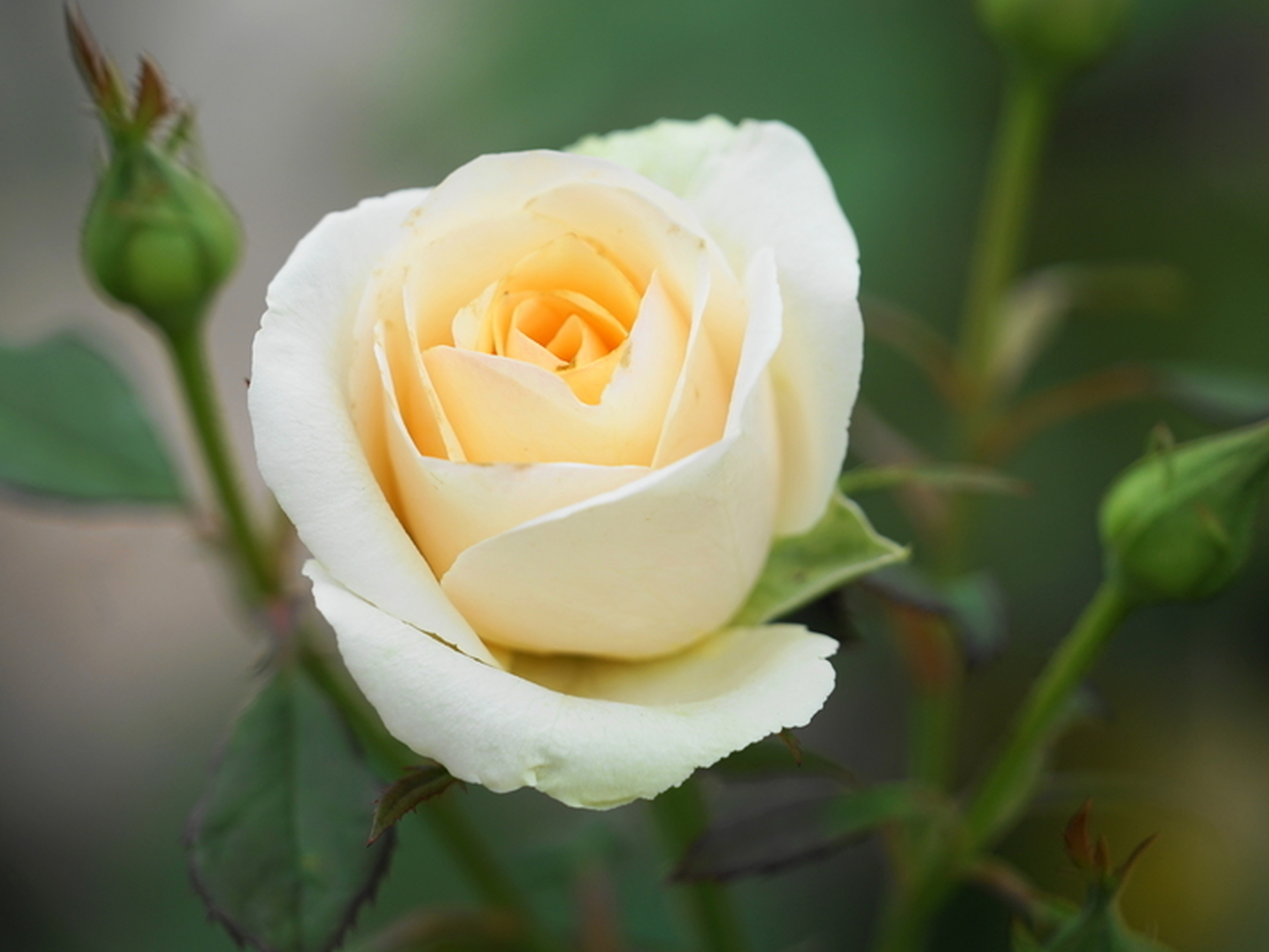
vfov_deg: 3.6
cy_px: 410
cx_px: 508
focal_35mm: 412
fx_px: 15106
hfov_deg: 4.8
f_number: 5.6
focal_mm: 300
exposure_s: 1/320
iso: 100
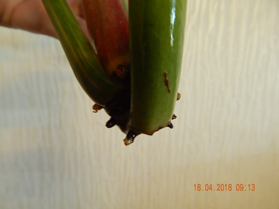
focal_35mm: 23
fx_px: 185
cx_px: 140
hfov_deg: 73.9
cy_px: 104
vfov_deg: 58.9
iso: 400
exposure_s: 1/20
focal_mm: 4
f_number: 3
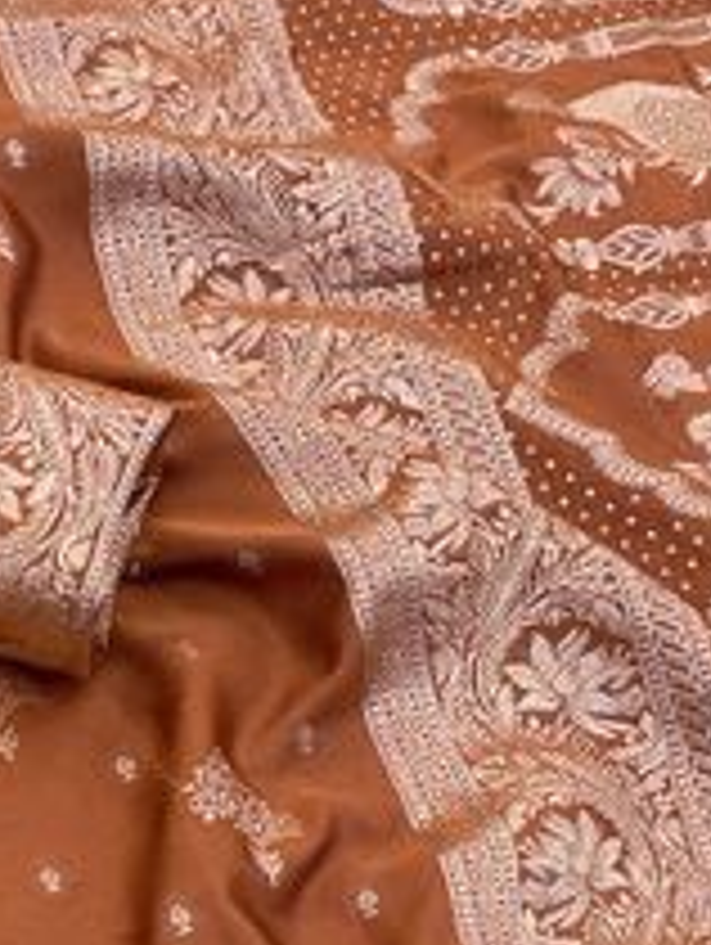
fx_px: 2706
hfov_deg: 14.7
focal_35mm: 99
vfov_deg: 19.0
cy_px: 1035
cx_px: 0
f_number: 1.6
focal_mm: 4.2
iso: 100
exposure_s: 1/100
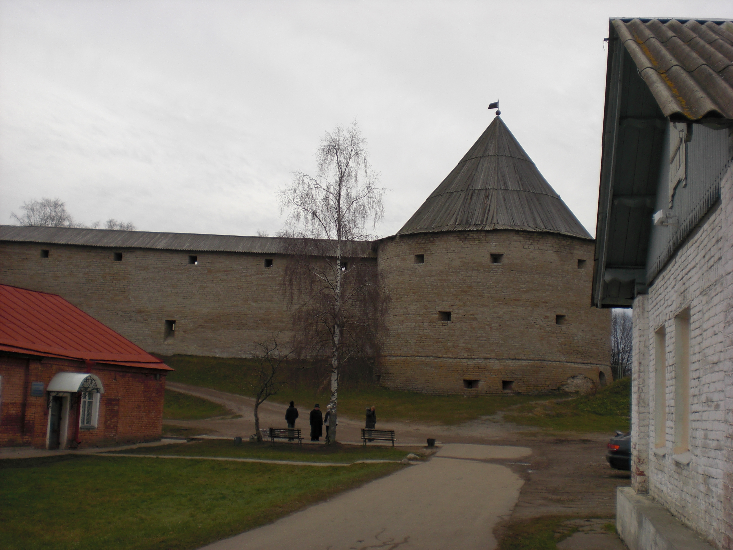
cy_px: 275
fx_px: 805
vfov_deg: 37.7
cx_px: 366
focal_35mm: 38
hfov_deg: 49.0
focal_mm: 6.3
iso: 64
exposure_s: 1/320
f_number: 3.1
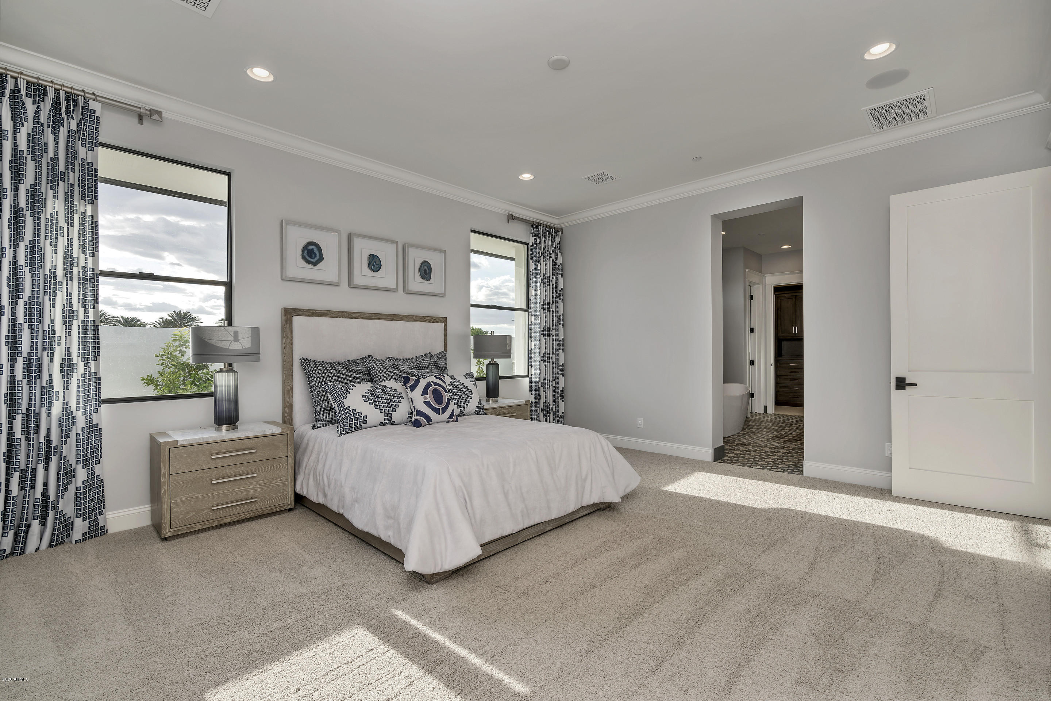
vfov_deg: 73.7
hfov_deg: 96.7
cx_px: 526
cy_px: 350
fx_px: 467
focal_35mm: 16
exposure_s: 1/60
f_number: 8
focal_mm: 16
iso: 100
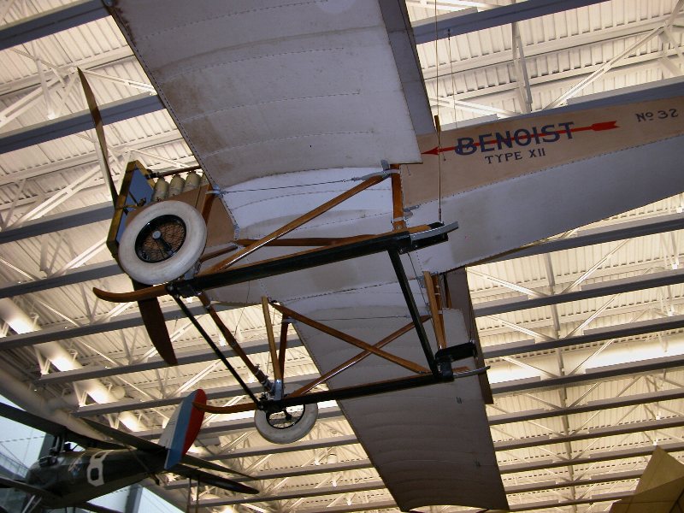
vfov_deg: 40.7
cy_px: 256
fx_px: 692
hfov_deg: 52.6
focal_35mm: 35
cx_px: 342
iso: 100
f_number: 2.8
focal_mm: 8.9
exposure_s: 1/30
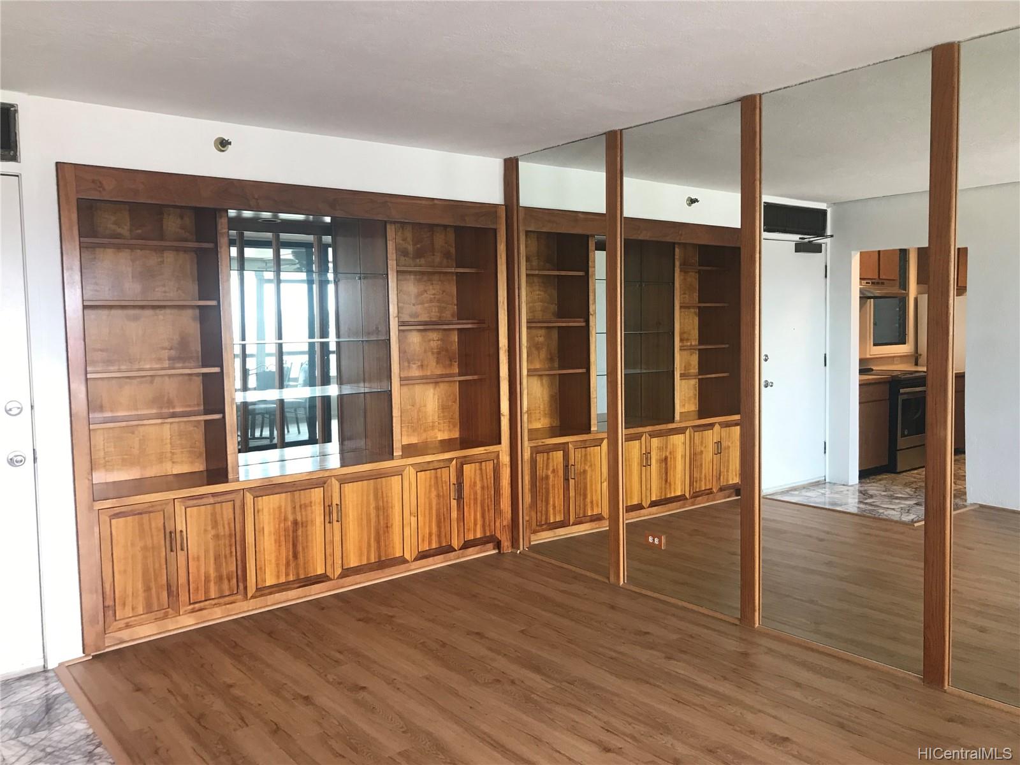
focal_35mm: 28
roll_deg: +1.4
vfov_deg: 49.7
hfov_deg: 63.4
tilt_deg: -3.6
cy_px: 382
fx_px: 825
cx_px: 510
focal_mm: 3.99
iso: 25
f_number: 1.8
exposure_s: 1/30
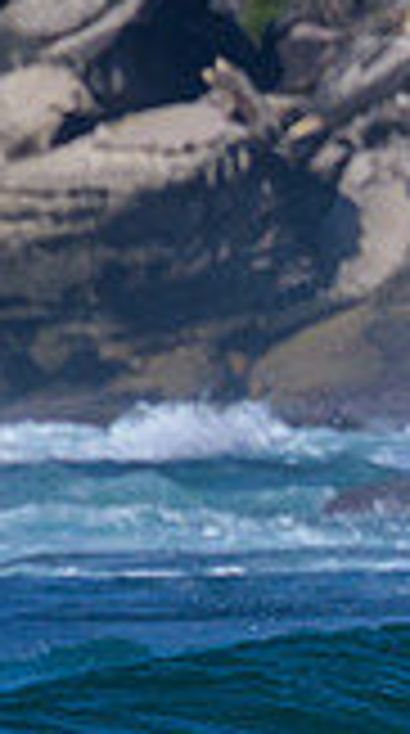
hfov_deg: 0.4
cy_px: 682
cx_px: 1262
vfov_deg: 0.7
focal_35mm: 2991
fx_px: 58140
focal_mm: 800
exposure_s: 1/2000
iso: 800
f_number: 11
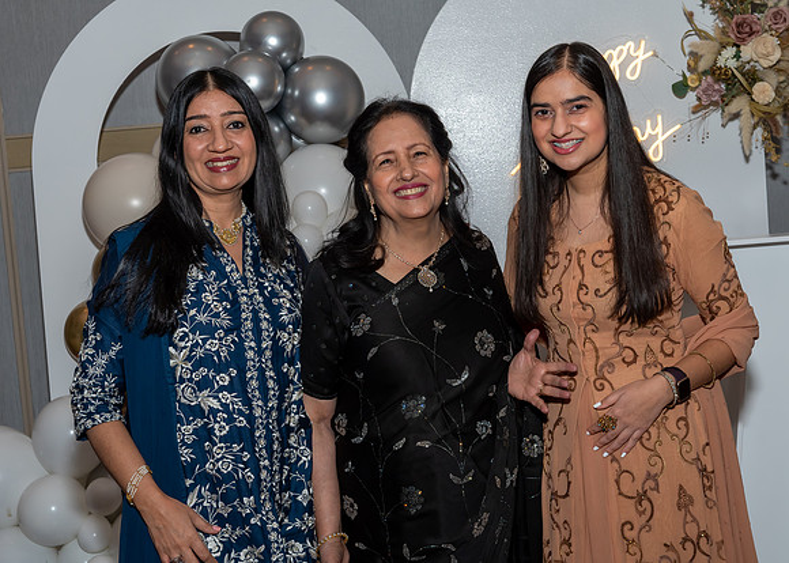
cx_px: 408
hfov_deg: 32.9
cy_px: 282
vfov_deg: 23.8
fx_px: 1338
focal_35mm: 60
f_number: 8
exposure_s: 1/250
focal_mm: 38
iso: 500
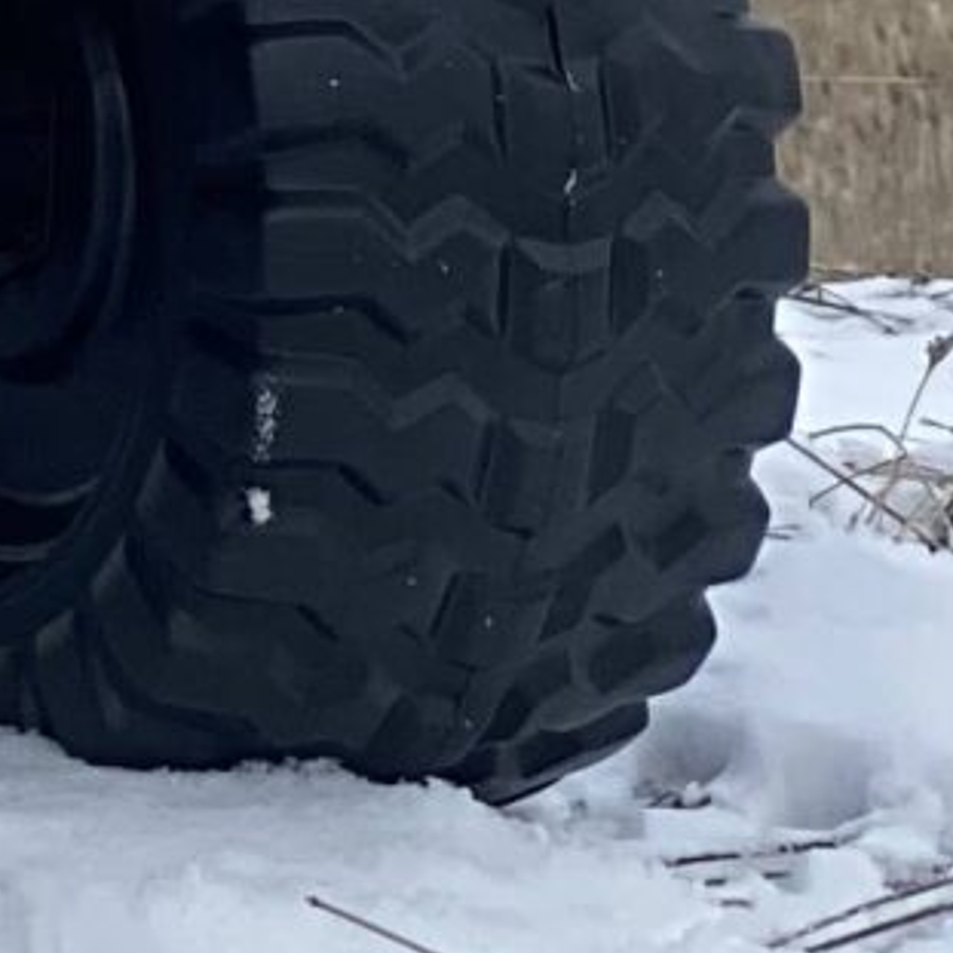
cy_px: -1719
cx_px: -2917
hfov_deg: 4.3
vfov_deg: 4.5
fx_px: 11774
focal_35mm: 378
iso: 20
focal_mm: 6
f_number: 2
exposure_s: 1/675
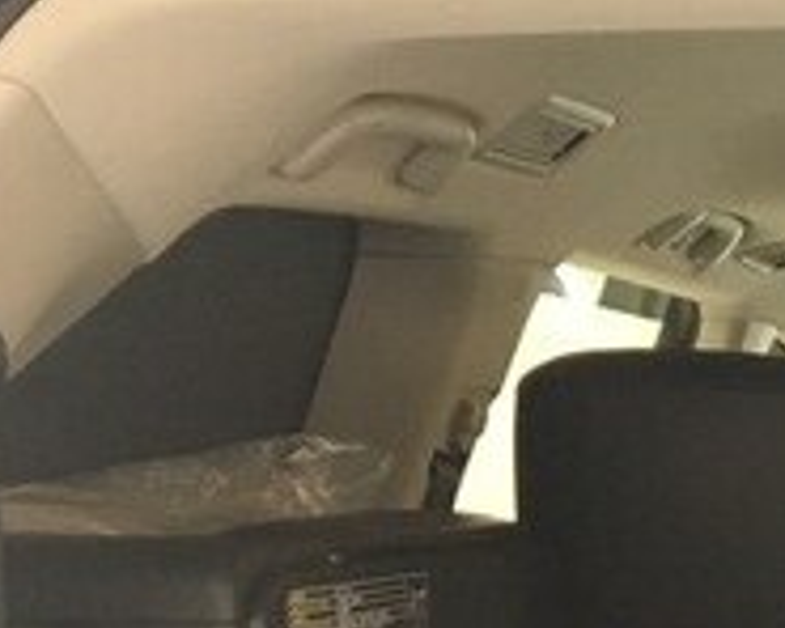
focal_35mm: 101
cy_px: 906
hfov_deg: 16.6
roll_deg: +0.6
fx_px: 2347
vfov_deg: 14.4
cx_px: 1294
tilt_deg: -11.1
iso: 250
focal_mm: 4.15
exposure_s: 1/33
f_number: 2.2
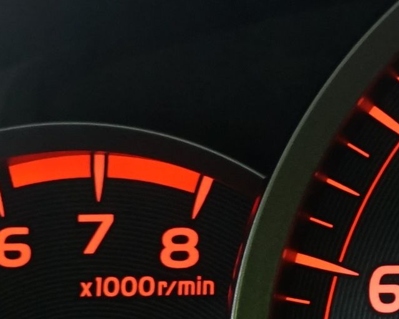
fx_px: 2114
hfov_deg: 10.1
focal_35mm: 179
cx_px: 764
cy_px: 300
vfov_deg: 8.6
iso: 1600
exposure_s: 1/20
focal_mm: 31
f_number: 5
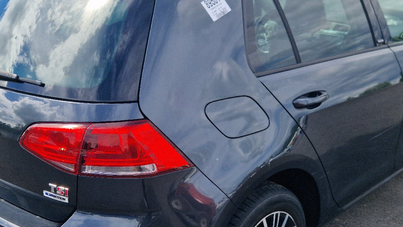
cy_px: 137
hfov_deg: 46.4
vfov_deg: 27.0
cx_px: 208
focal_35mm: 44
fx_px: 470
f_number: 1.8
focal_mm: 5.4
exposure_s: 1/1000
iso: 50
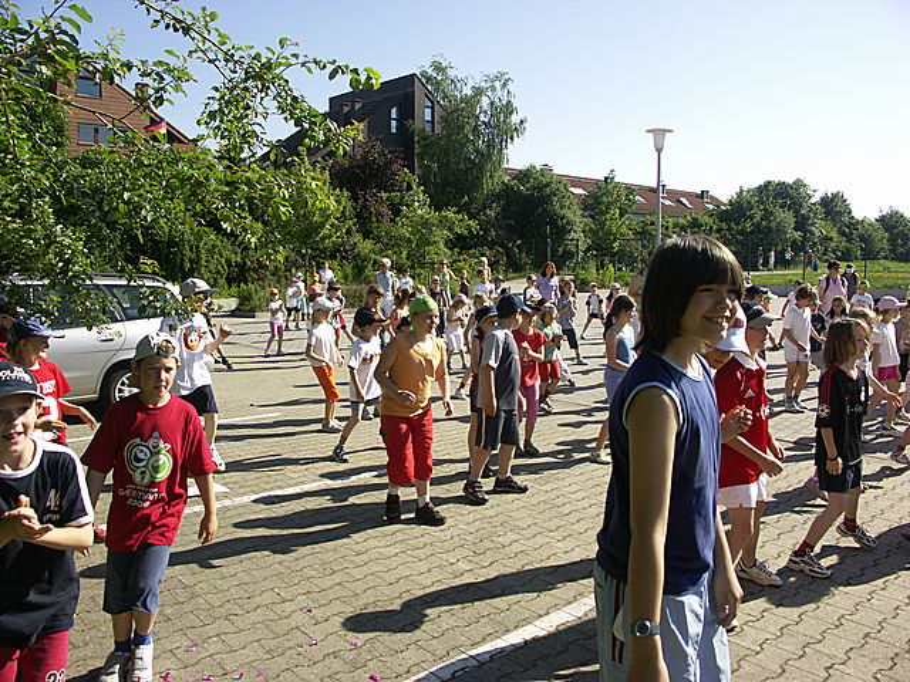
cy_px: 341
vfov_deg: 49.7
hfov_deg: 63.4
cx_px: 455
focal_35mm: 28
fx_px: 736
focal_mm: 7.21
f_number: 6.3
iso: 64
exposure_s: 1/250
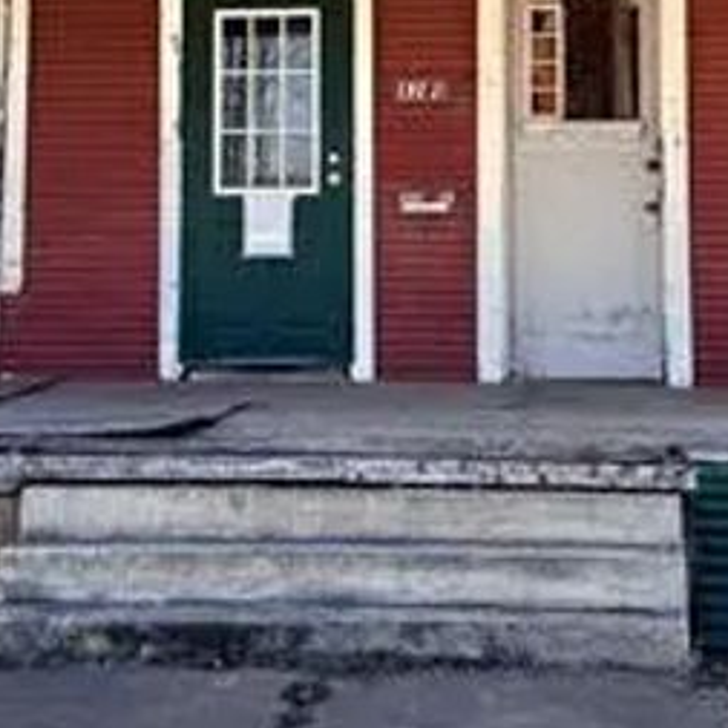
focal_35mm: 86
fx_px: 2046
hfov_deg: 20.2
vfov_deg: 19.6
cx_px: 434
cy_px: 17
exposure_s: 1/1818
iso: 80
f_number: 1.78
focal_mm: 6.76
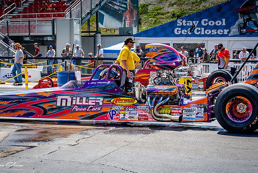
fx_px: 624
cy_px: 78
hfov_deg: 23.4
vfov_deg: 15.7
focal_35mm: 87
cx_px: 131
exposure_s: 1/100
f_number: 5.6
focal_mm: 49
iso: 100
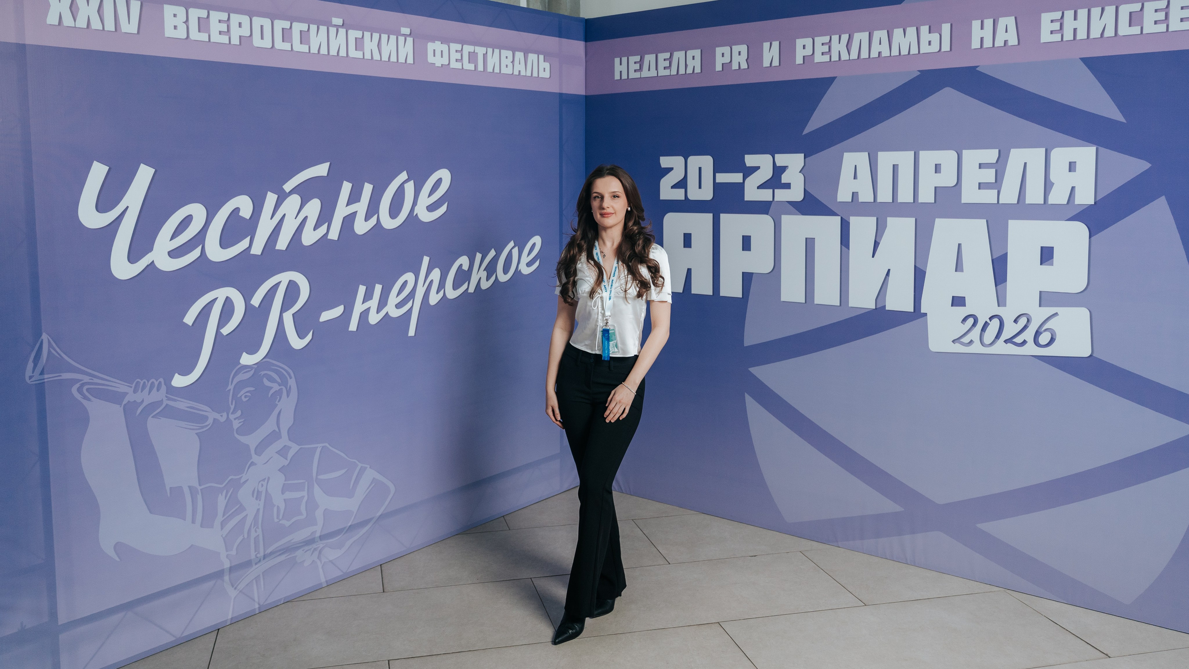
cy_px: 259
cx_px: 593
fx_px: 1013
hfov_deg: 60.8
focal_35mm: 32
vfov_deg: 36.4
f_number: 2.8
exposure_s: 1/160
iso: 800
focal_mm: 28
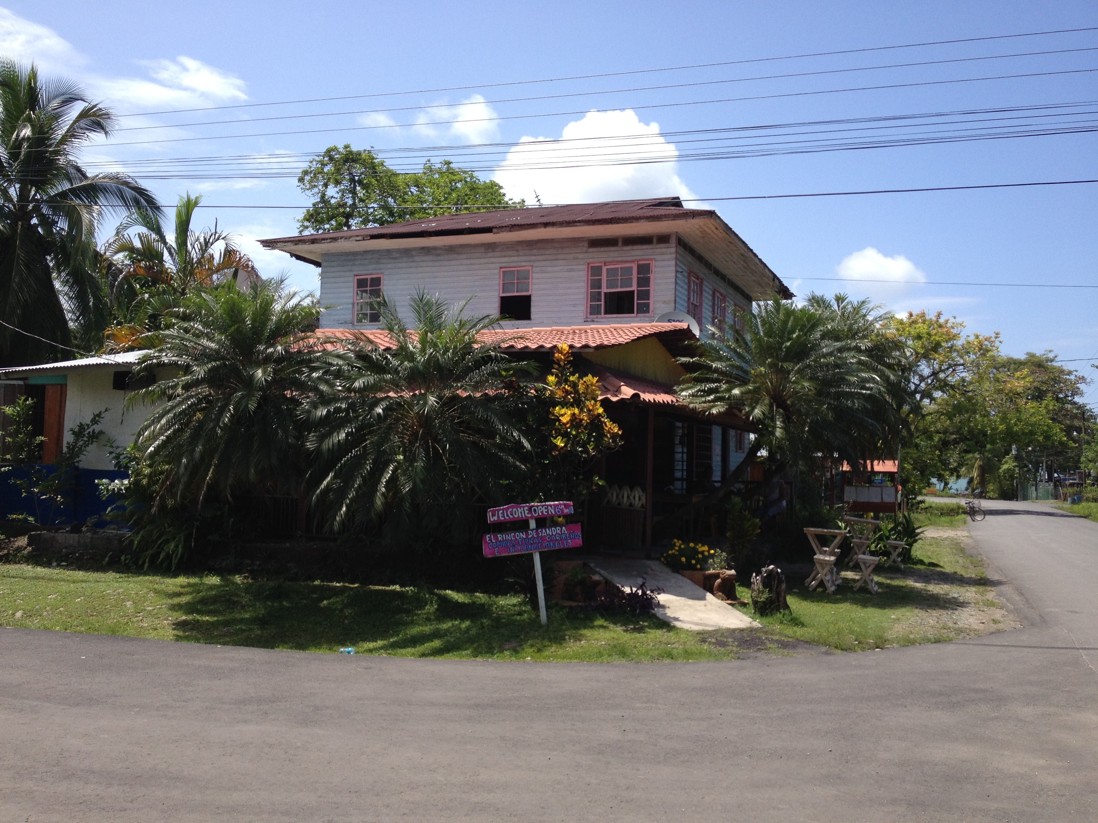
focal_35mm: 35
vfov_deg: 40.7
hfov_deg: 52.6
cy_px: 412
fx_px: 1110
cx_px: 549
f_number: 2.4
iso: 50
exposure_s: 1/1534
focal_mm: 4.28
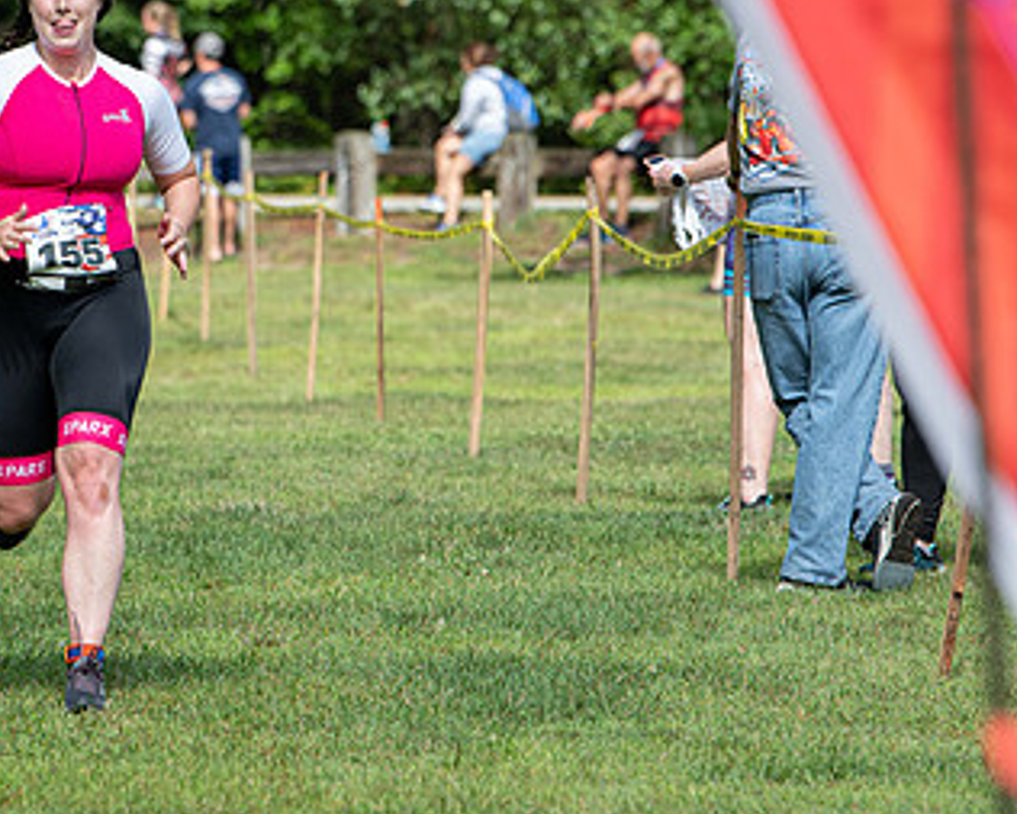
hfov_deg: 5.6
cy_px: 294
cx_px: 319
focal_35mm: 345
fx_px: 10387
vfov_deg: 4.5
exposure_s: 1/800
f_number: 5.6
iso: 250
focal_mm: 200
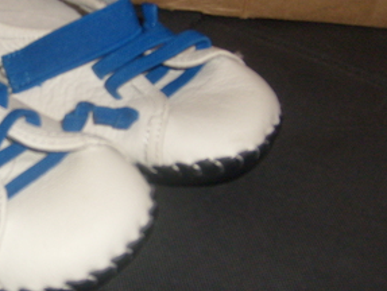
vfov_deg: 22.0
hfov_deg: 27.7
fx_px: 750
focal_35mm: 67
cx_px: 27
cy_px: 141
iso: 100
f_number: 2.8
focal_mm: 5.8
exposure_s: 1/45
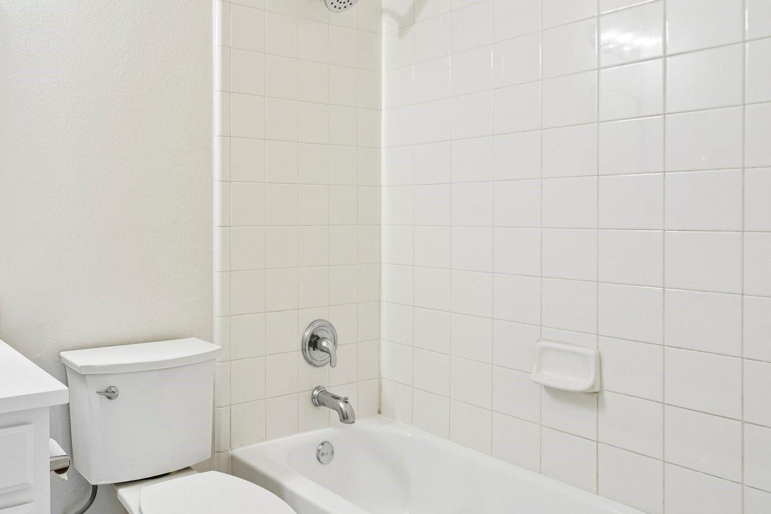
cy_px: 209
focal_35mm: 27
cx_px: 136
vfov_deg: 47.7
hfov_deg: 60.9
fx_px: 578
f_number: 8
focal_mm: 16
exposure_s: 1/30
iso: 400
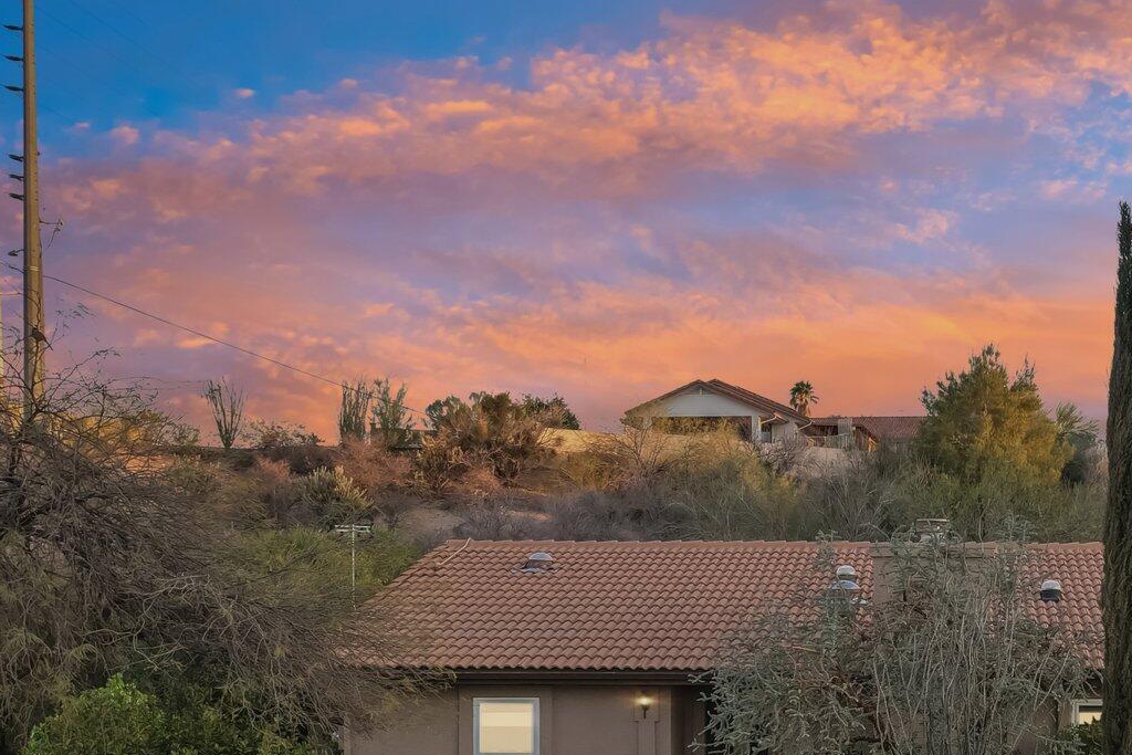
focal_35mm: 44
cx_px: 965
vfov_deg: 29.6
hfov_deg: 41.8
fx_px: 1384
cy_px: 639
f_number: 2.8
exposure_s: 1/240
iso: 100
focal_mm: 8.4
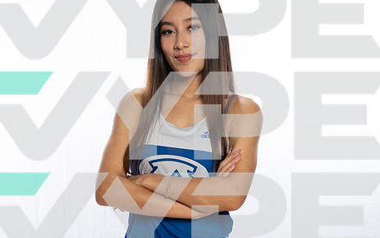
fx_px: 912
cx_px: 178
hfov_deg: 23.5
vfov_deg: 14.9
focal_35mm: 88
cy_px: 116
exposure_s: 1/250
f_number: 11
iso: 1250
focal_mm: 68
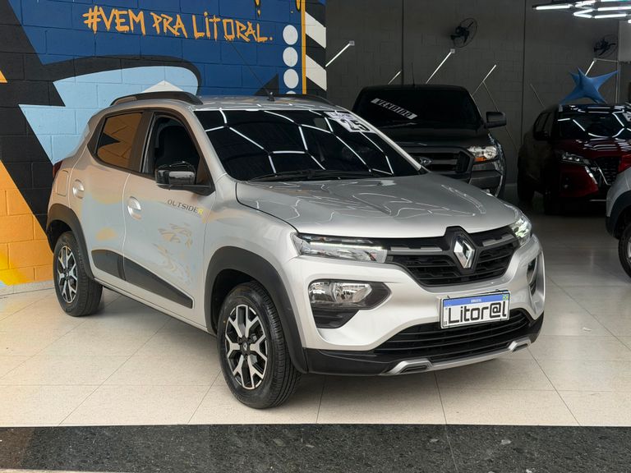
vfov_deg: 30.3
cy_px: 236
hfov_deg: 39.7
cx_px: 316
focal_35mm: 48
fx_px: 875
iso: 64
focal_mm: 6.76
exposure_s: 1/530
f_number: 1.78
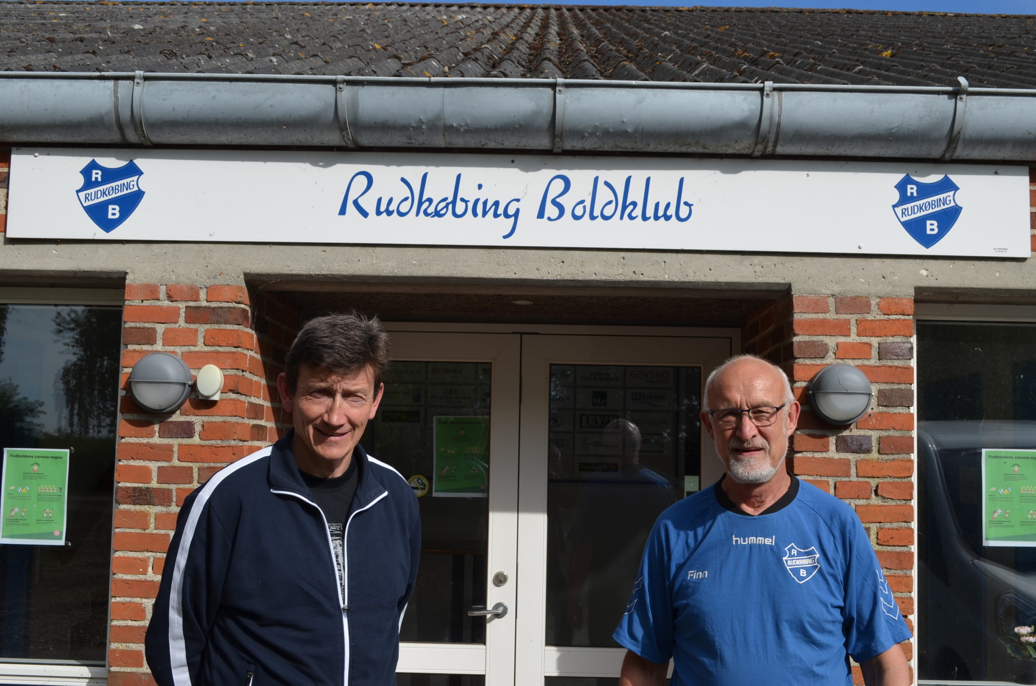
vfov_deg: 31.7
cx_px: 518
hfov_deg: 46.5
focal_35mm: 42
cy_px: 343
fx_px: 1206
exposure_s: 1/250
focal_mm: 28
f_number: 8
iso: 100
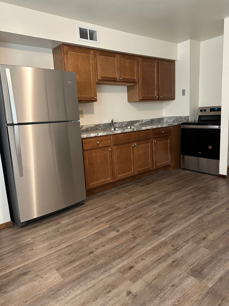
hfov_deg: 56.8
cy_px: 153
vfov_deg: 71.6
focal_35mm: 24
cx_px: 114
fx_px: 212
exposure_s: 1/60
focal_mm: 6.86
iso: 640
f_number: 1.78
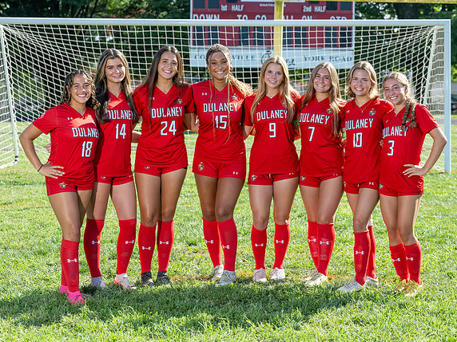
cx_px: 266
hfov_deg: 21.5
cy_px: 162
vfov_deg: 16.2
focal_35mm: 91
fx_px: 1201
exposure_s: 1/320
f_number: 5
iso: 100
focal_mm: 72
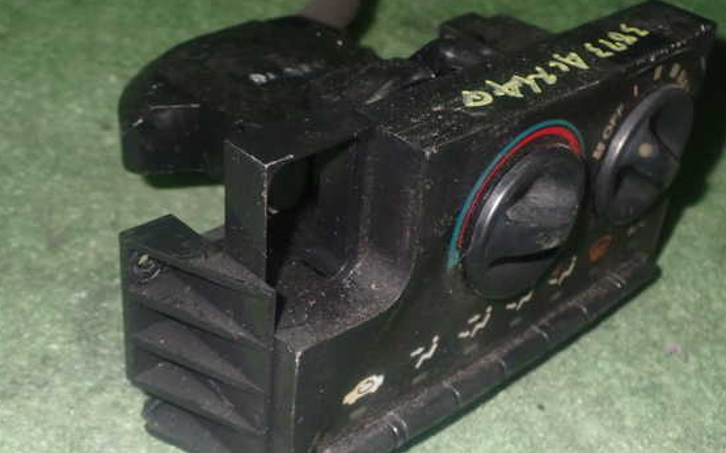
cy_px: 228
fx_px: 1068
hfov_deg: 37.5
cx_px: 384
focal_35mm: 54
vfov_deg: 24.0
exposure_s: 1/50
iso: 800
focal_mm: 8.4
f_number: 9
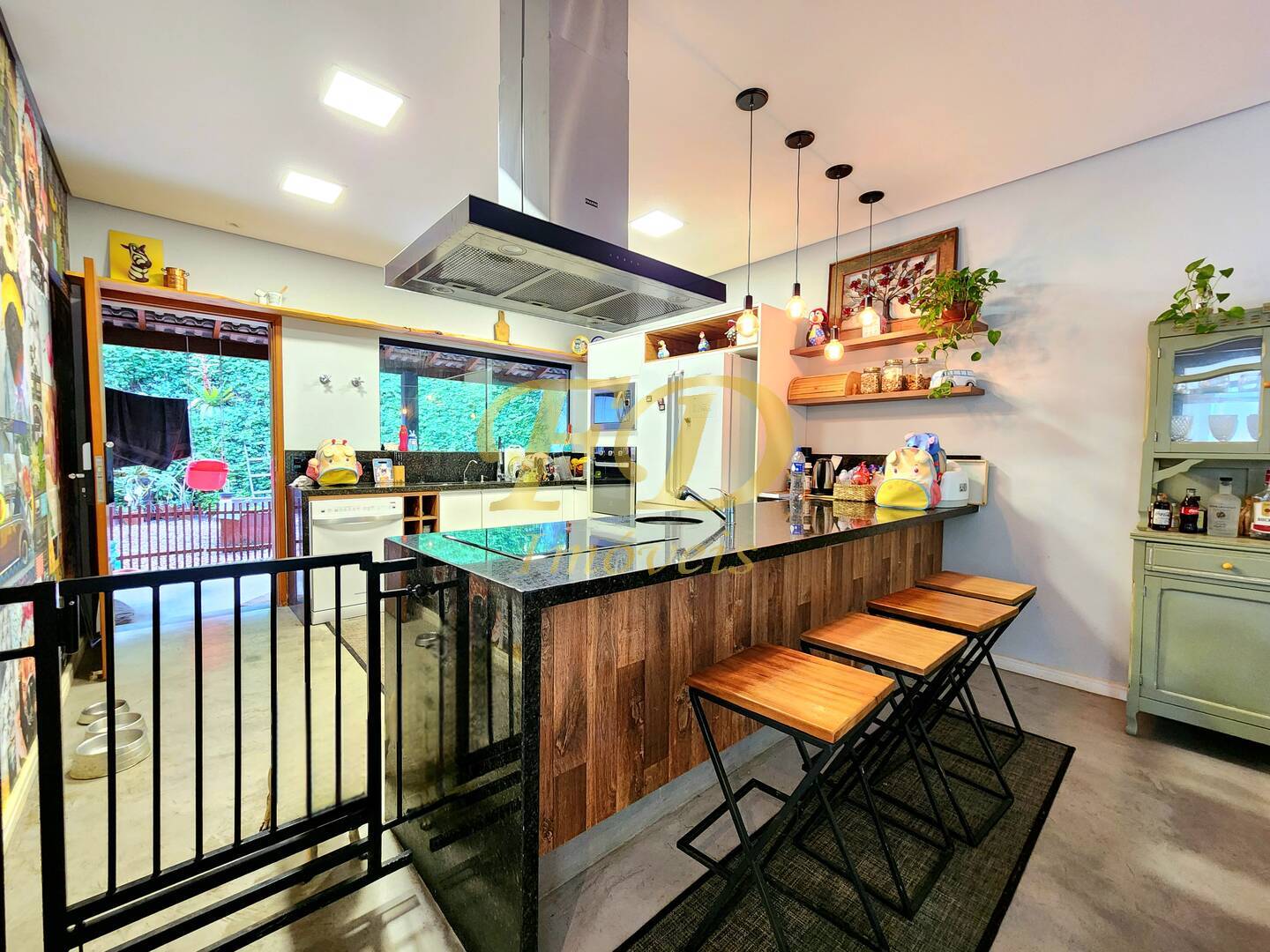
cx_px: 635
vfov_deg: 89.9
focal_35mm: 13
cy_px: 476
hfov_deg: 106.2
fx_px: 477
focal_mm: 2.2
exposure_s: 1/30
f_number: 2.2
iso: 400
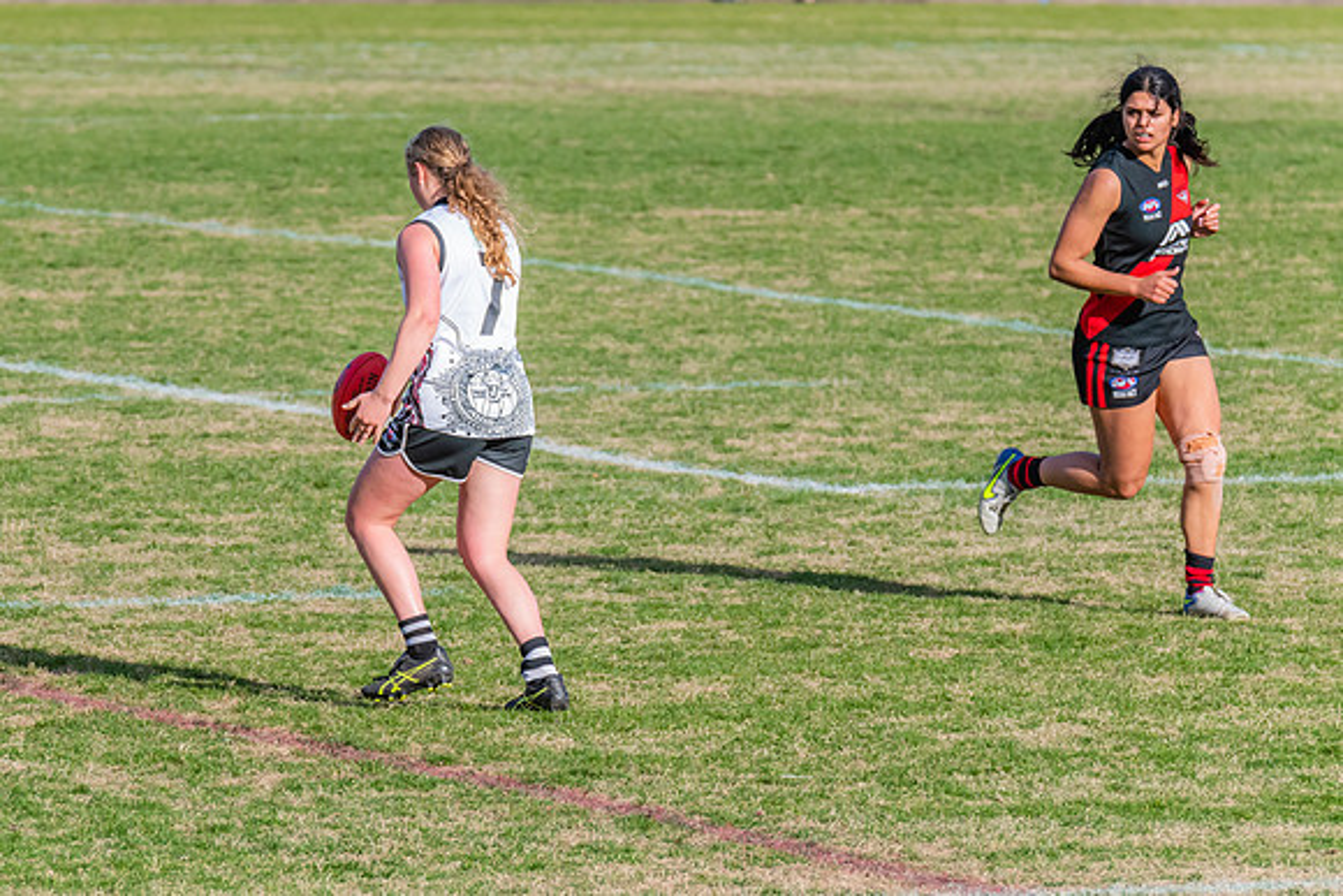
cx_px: 539
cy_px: 466
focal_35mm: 450
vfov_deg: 3.1
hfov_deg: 4.6
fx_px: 16795
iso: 800
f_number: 9
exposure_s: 1/1250
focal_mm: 310
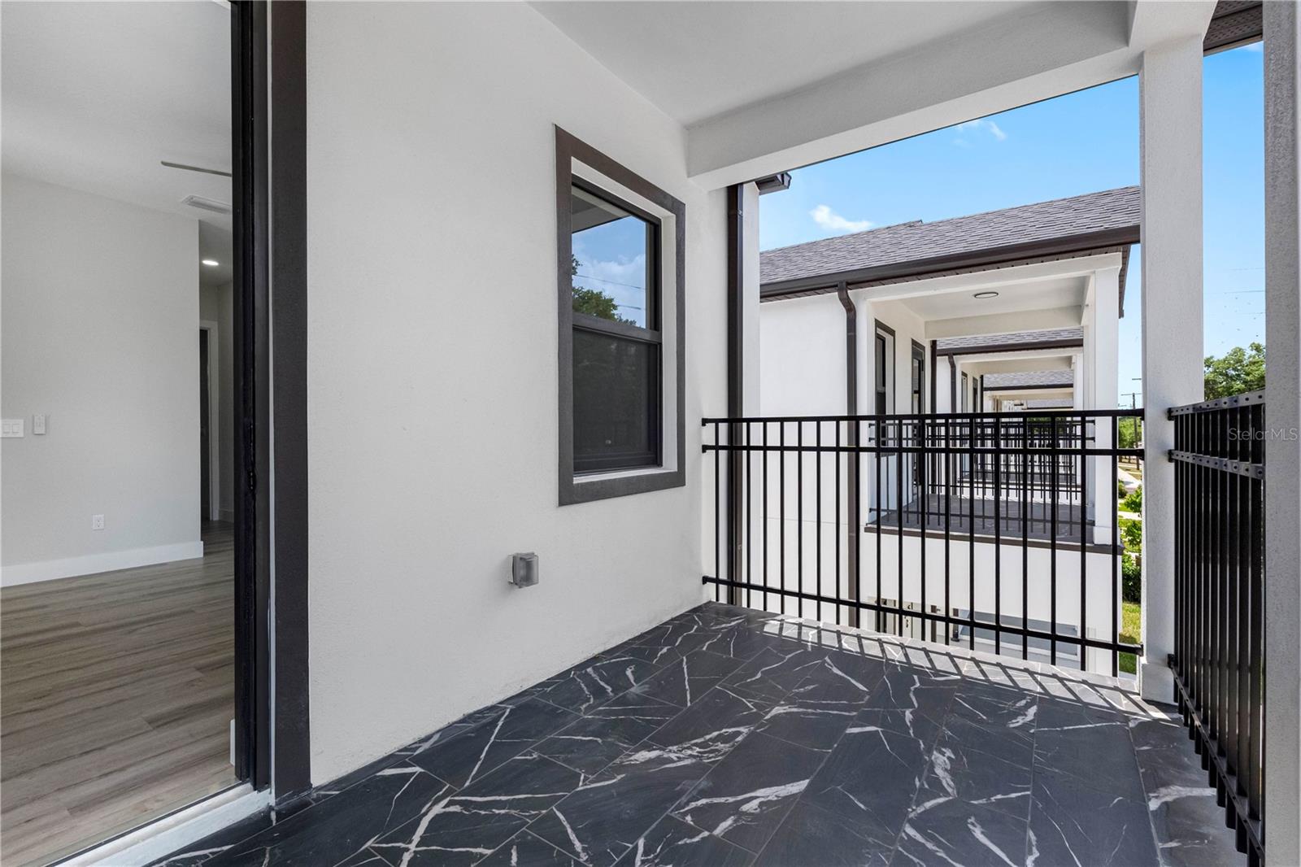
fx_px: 578
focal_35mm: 16
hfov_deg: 96.7
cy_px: 434
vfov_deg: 73.7
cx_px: 650
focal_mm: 16
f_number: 11
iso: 1600
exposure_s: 1/6400
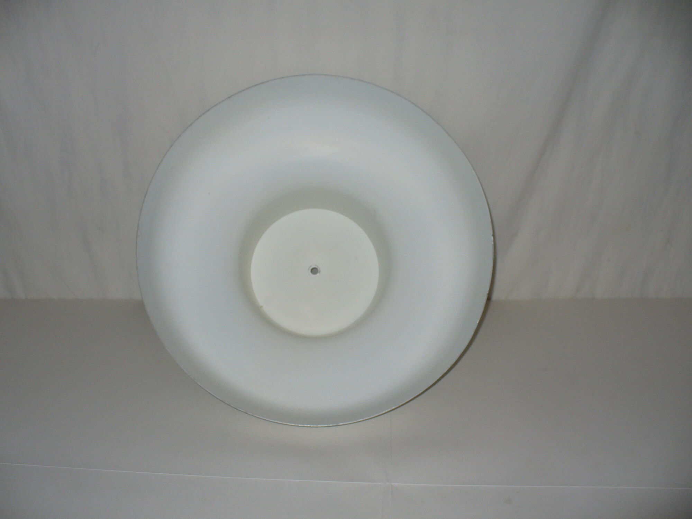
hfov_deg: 50.1
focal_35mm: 37
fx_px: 740
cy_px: 260
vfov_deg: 38.7
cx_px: 346
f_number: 2.8
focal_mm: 6.1
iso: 100
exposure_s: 1/30
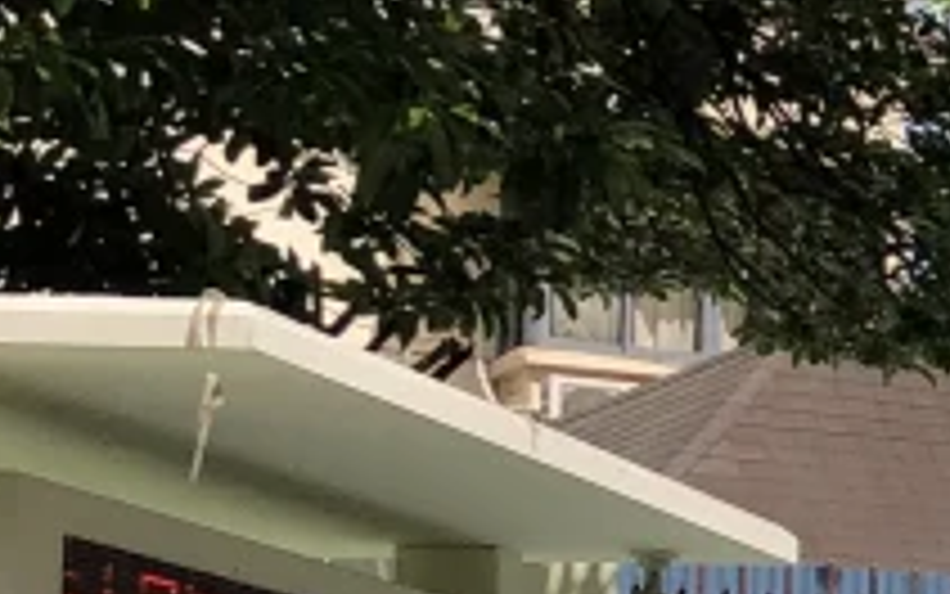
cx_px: 2665
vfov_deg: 7.6
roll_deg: -1.5
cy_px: 976
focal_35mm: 169
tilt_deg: +3.4
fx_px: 4377
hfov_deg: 9.9
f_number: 1.8
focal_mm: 4
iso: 20
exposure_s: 1/1919
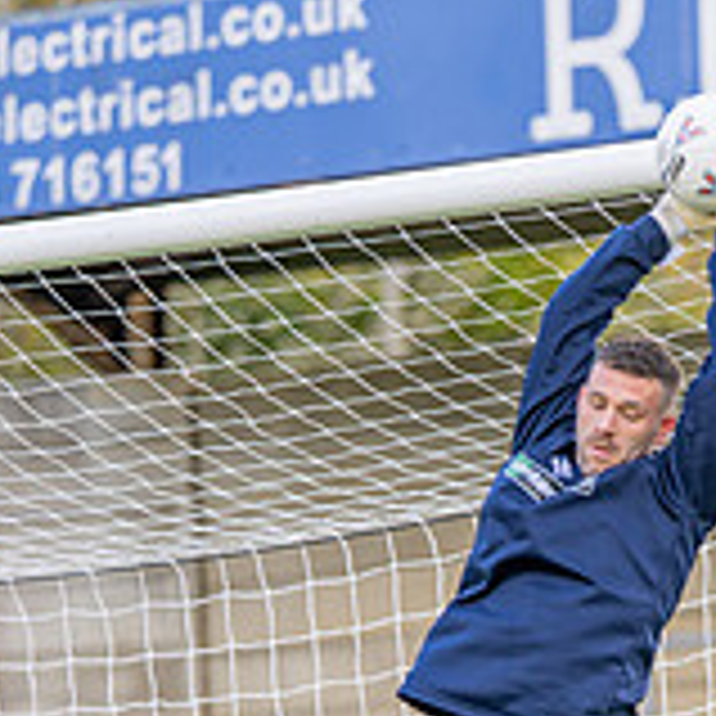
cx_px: 464
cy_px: 797
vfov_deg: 5.4
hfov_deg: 5.4
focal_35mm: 325
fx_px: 7605
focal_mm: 135
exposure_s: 1/2000
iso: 400
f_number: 1.8
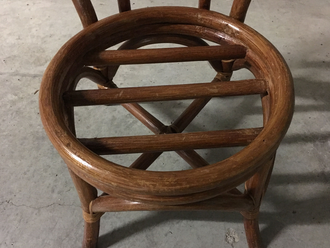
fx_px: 296
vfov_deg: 45.4
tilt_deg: -53.9
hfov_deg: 58.3
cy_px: 132
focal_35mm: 31
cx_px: 175
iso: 160
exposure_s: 1/4
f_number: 2.2
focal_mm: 4.15
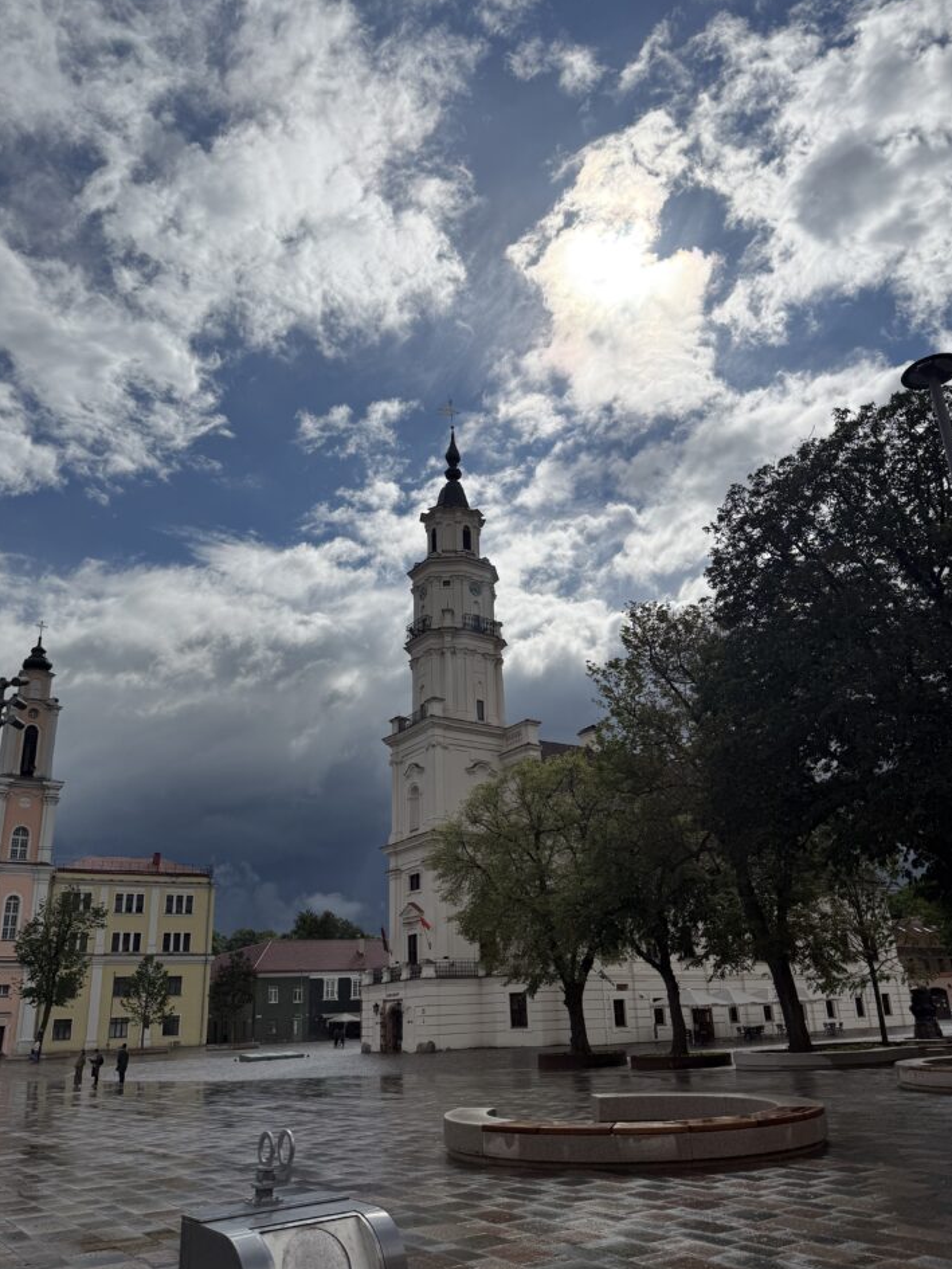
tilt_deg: +22.2
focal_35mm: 26
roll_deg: +3.2
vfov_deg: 67.2
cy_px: 681
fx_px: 953
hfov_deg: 53.1
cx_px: 467
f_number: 1.78
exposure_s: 1/22727
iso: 64
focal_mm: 6.76
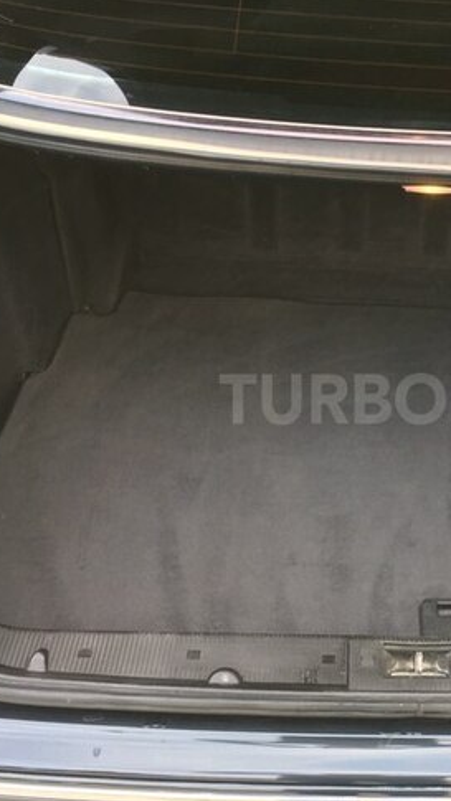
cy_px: 399
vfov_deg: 47.4
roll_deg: -2.5
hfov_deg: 27.0
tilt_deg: -41.4
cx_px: 388
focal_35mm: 43
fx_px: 914
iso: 32
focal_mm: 4.15
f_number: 2.2
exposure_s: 1/50
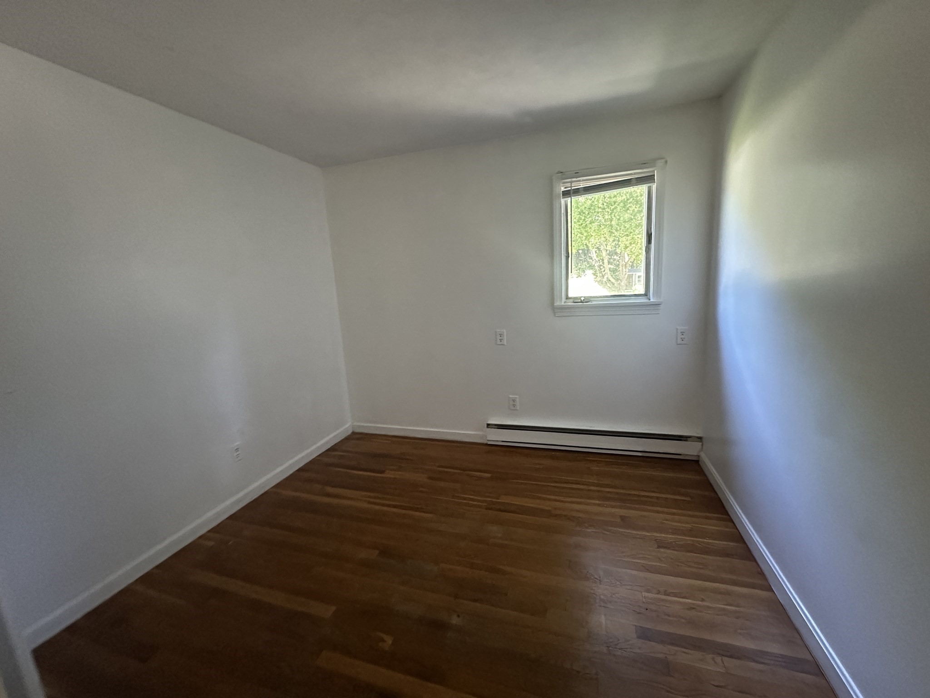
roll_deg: +2.8
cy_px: 349
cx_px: 465
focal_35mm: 14
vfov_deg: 85.7
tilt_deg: -11.0
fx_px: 376
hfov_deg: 102.1
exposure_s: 1/60
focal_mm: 2.22
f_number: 2.2
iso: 1000
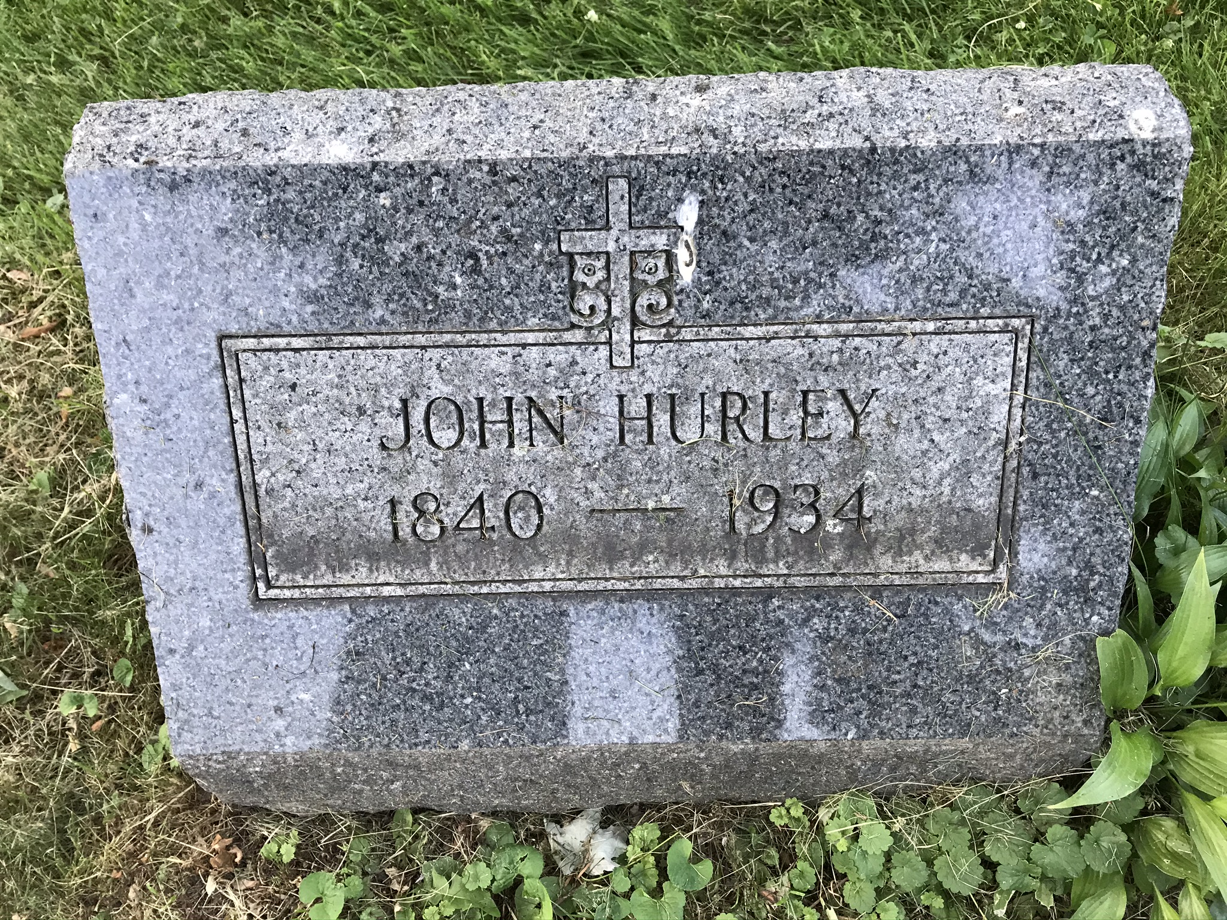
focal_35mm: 28
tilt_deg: -70.2
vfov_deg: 49.7
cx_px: 614
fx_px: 992
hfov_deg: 63.4
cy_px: 460
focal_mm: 3.99
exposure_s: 1/30
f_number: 1.8
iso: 32
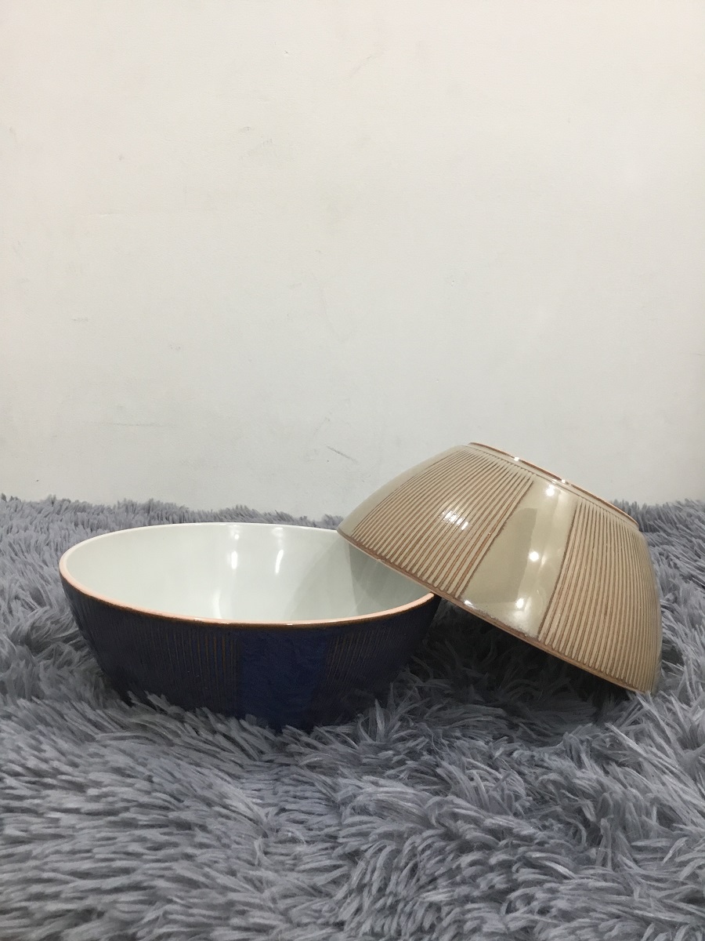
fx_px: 842
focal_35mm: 31
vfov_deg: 58.4
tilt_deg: -12.0
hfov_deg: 45.4
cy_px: 470
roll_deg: -0.4
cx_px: 352
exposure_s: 1/33
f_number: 2.4
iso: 100
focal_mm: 3.3
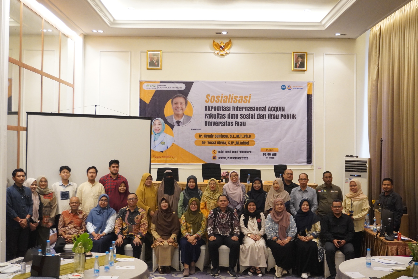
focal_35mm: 44
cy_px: 140
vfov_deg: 30.9
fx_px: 505
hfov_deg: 44.9
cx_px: 209
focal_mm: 29
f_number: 4.5
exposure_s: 1/50
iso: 3200
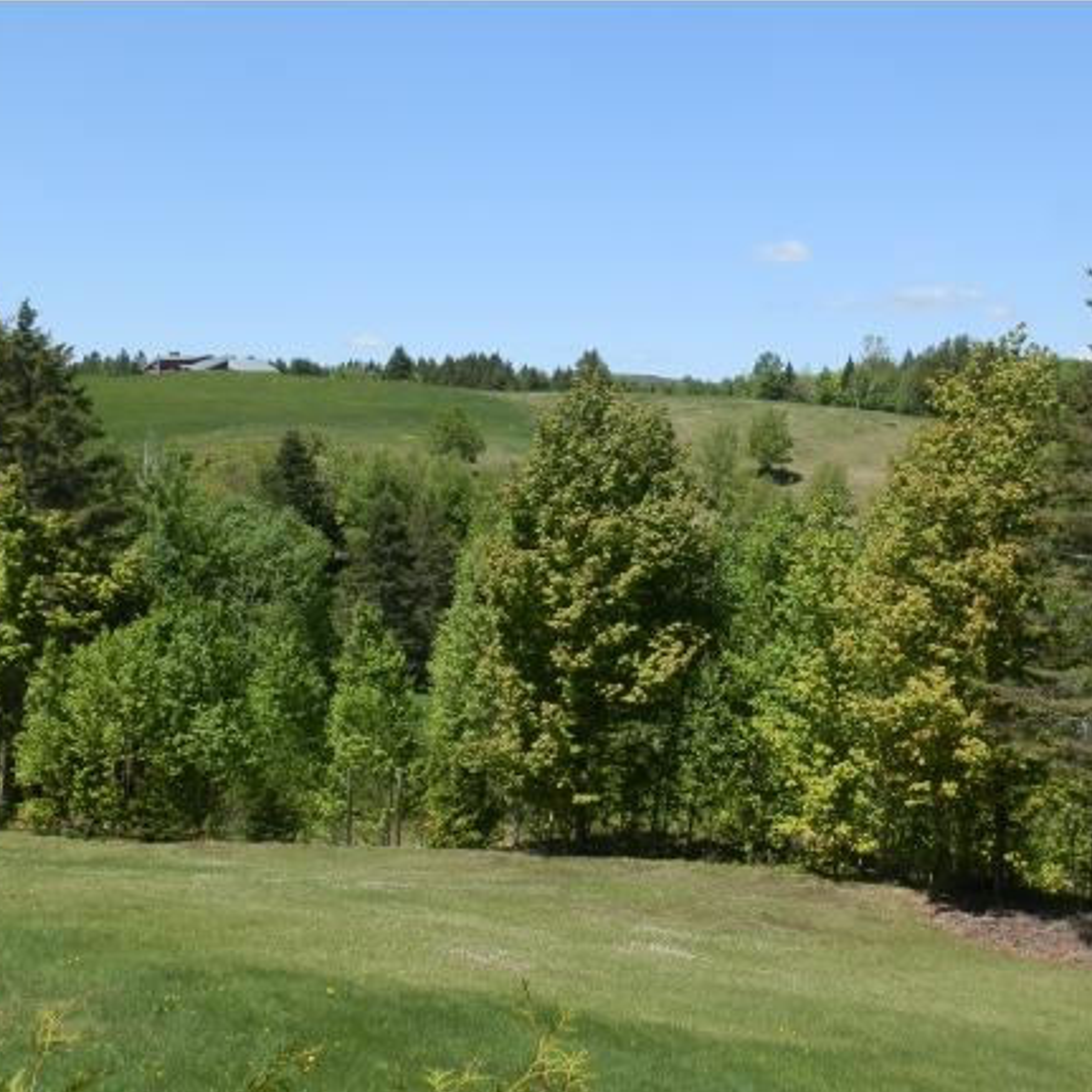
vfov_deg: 38.3
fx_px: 1570
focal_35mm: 44
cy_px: 550
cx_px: 616
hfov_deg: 38.3
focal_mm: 6.78
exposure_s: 1/800
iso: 64
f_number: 3.3
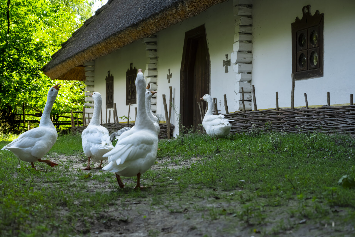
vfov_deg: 19.5
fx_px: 690
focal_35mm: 70
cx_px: 178
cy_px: 118
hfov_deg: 28.8
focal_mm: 70
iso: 500
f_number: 5.6
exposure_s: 1/250
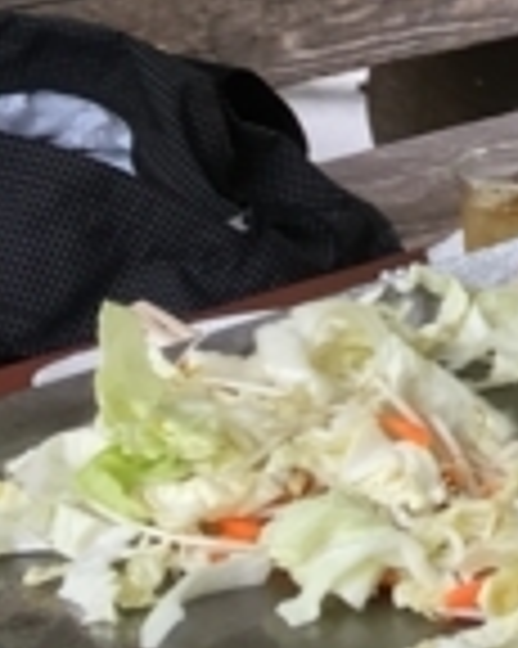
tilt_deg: -8.4
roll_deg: -3.2
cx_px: 1347
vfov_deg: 11.7
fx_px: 3012
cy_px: -338
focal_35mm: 157
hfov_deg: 8.7
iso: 25
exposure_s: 1/60
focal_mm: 4.15
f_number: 2.2
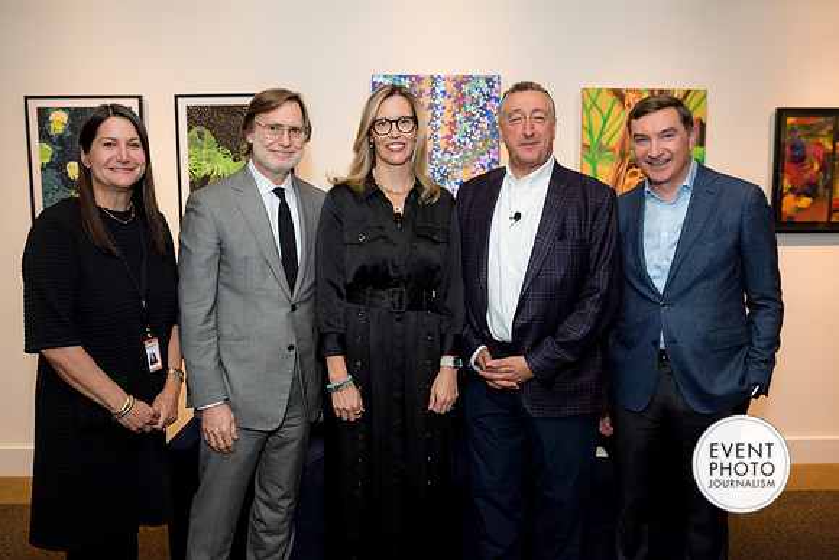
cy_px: 256
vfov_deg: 41.3
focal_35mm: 32
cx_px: 419
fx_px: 741
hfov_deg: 59.0
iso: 800
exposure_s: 1/125
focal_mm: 29
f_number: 5
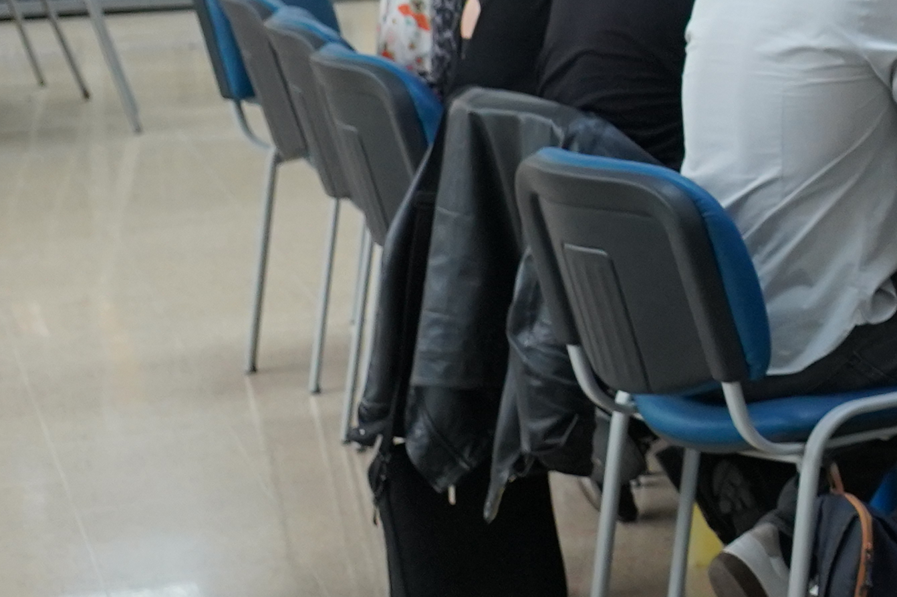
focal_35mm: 161
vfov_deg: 8.4
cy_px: -160
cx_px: 1955
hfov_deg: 11.2
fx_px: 4010
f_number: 4
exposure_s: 1/160
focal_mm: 36
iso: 2000
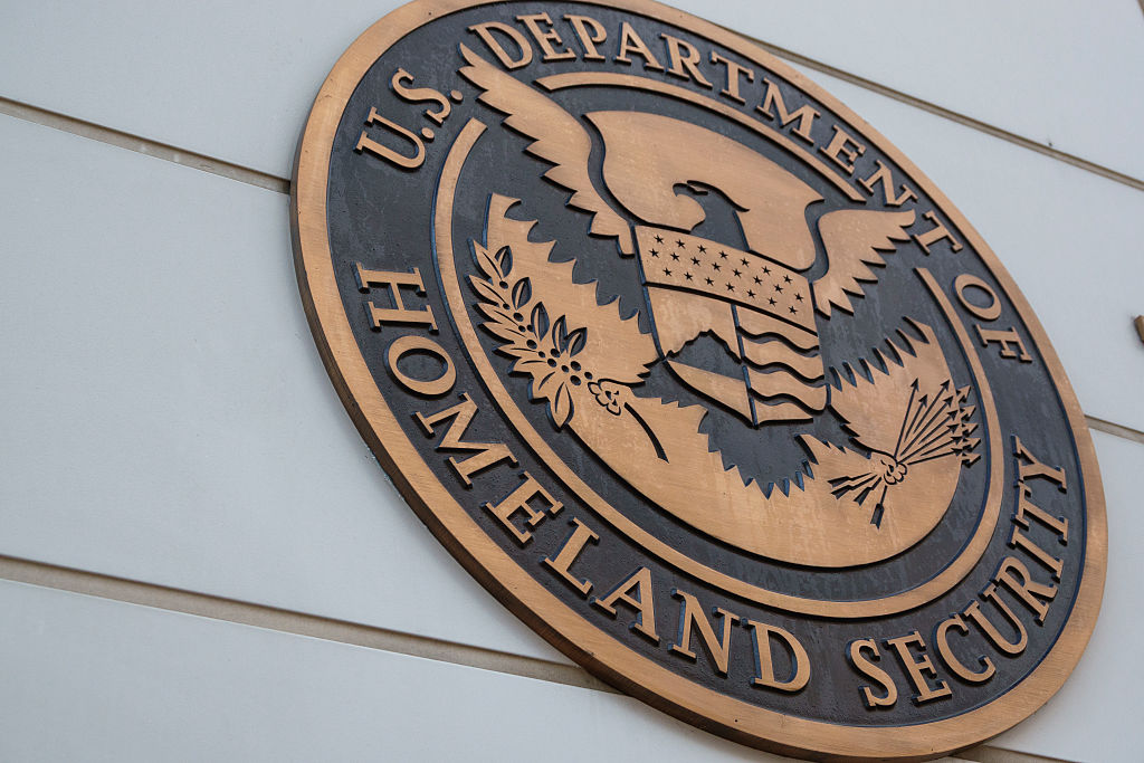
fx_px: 1843
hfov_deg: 34.5
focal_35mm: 58
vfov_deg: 23.4
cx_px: 572
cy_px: 382
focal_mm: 21.32
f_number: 4
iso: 200
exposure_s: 1/1000
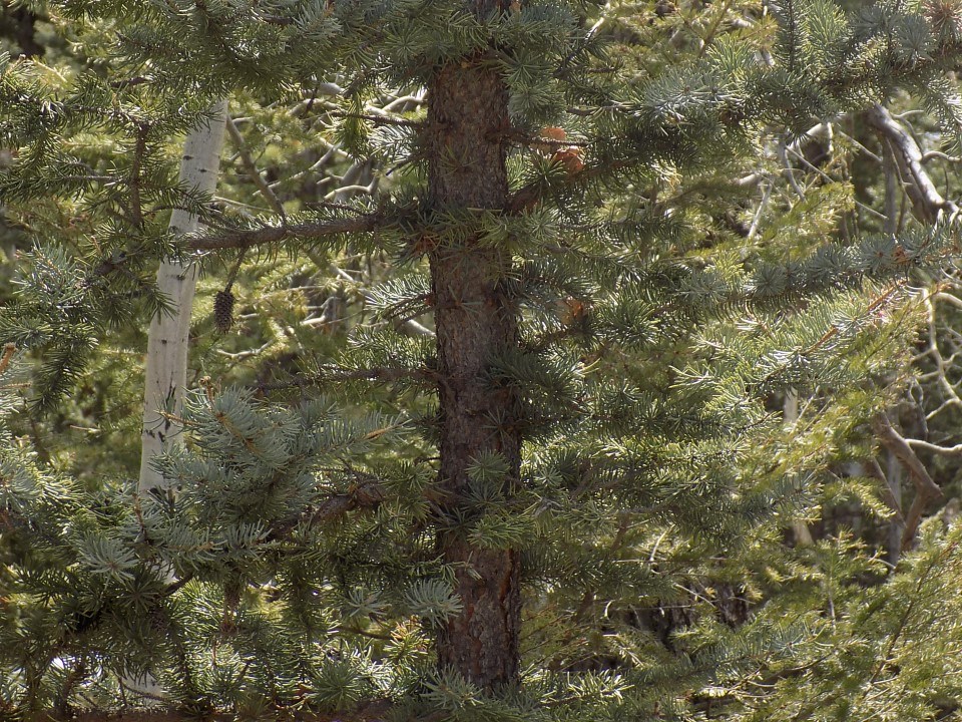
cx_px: 481
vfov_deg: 8.8
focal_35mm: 168
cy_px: 361
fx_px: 4669
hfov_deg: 11.8
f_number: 5.3
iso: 80
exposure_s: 1/100
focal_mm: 29.9
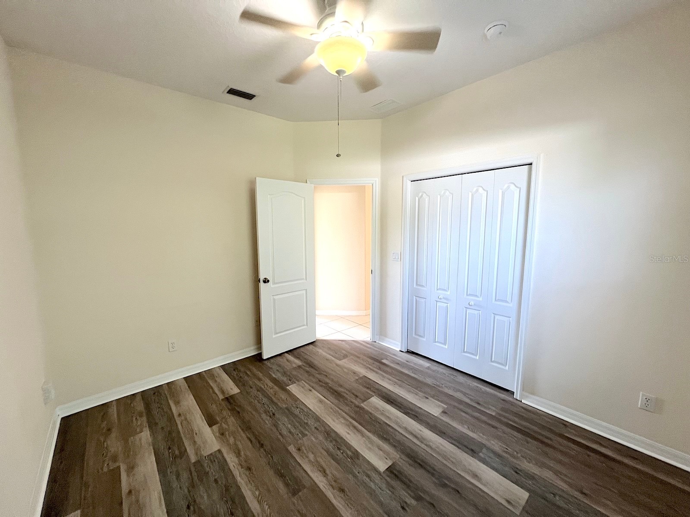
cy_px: 258
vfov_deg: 89.9
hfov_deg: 106.2
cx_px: 345
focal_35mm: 13
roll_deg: +0.9
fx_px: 259
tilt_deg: -7.2
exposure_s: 1/120
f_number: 1.8
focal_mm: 1.57
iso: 200
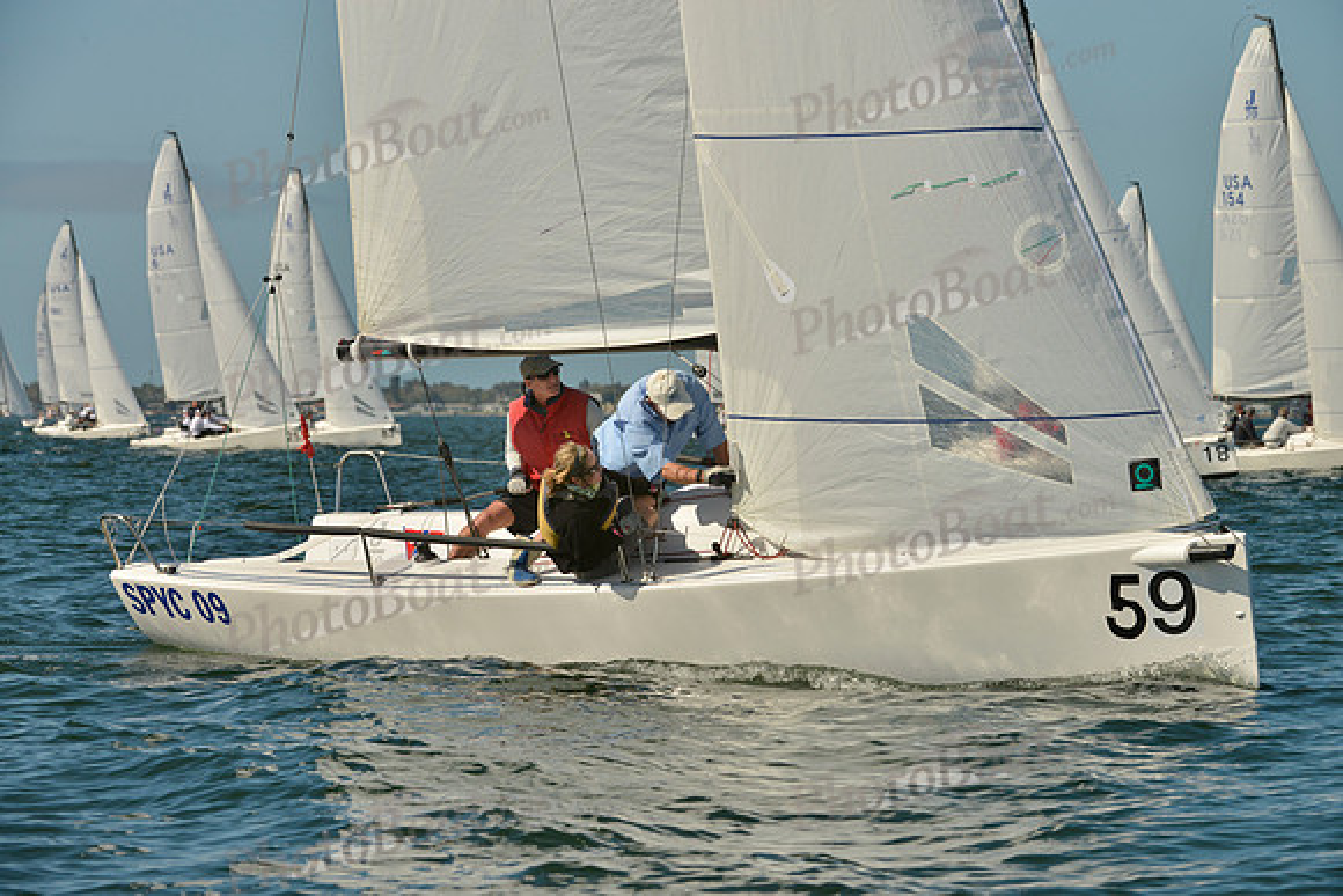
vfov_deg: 6.9
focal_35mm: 200
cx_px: 672
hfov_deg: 10.3
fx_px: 7463
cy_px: 448
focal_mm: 200
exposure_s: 1/800
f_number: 11
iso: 280
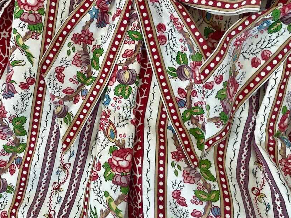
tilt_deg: -81.9
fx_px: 319
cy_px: 90
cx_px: 90
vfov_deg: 37.6
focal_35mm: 38
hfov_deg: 47.9
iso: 32
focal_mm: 4.2
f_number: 1.6
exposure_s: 1/310
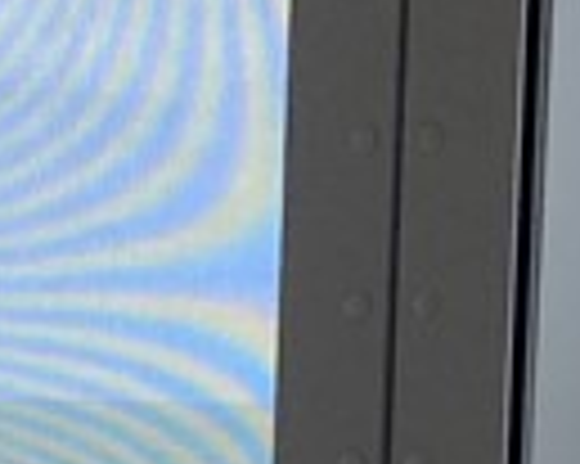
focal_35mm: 202
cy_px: 770
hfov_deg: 9.4
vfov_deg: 7.5
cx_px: -130
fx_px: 3465
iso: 25
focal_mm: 4.25
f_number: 1.8
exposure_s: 1/911
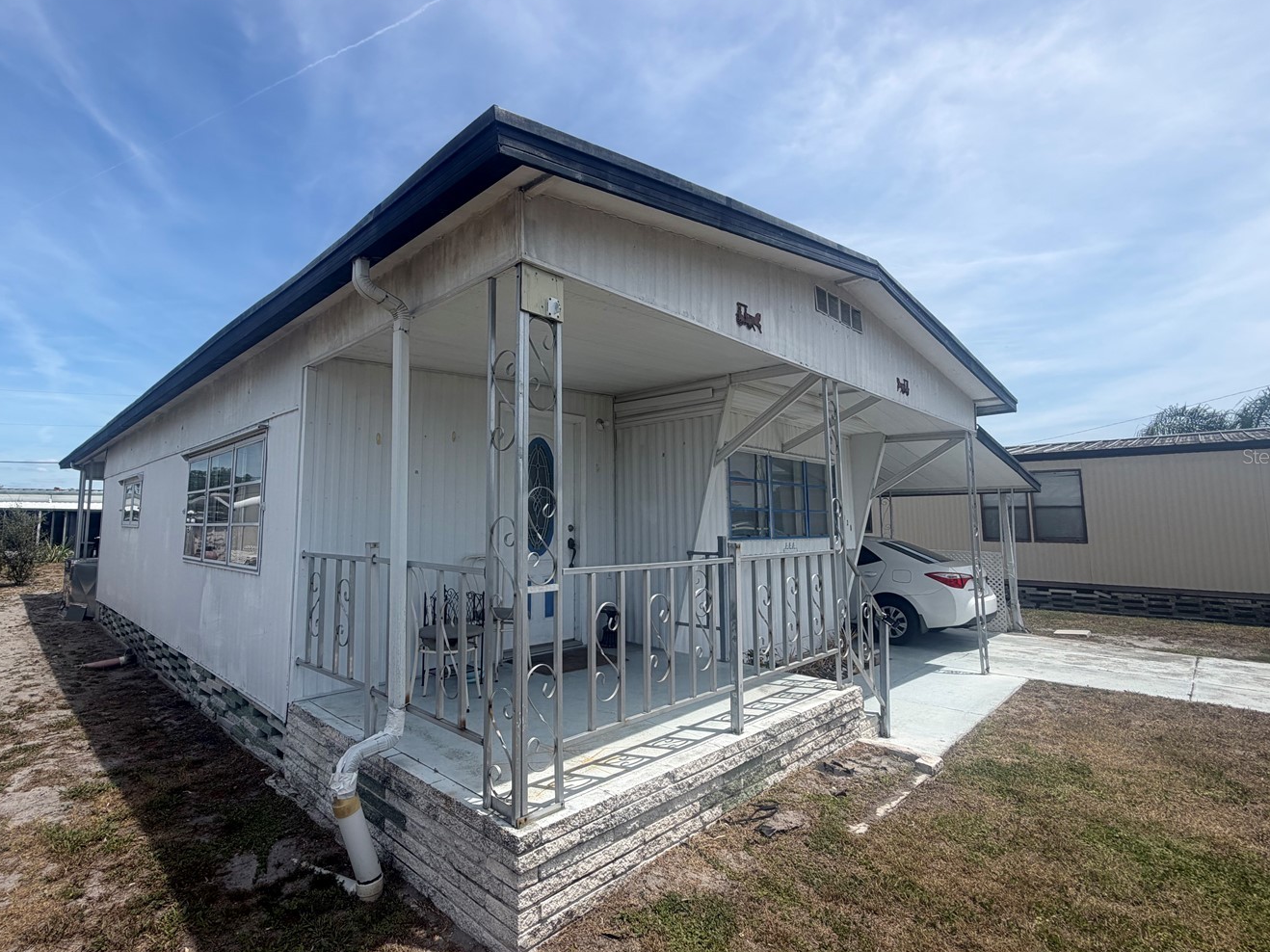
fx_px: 624
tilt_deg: +6.3
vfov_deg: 74.7
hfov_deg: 90.7
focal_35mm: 17
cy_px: 456
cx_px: 563
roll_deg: +0.6
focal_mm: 2.22
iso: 20
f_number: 2.2
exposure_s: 1/901
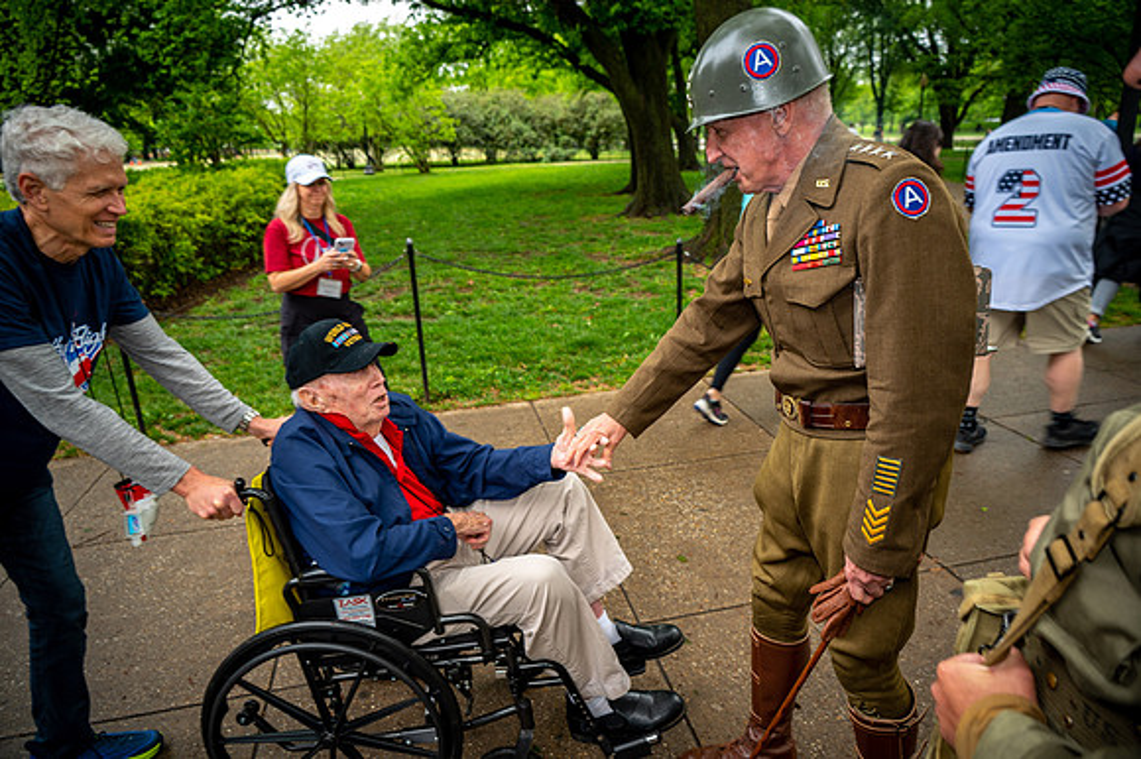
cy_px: 380
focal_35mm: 24
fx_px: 760
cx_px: 570
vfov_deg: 53.1
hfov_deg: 73.8
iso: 110
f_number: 4
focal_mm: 24
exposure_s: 1/60
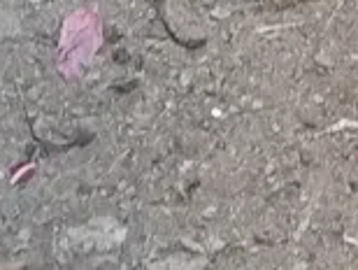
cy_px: -100
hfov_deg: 7.0
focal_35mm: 278
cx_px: 507
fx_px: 2880
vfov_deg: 5.3
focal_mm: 3.98
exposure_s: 1/50
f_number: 1.8
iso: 86
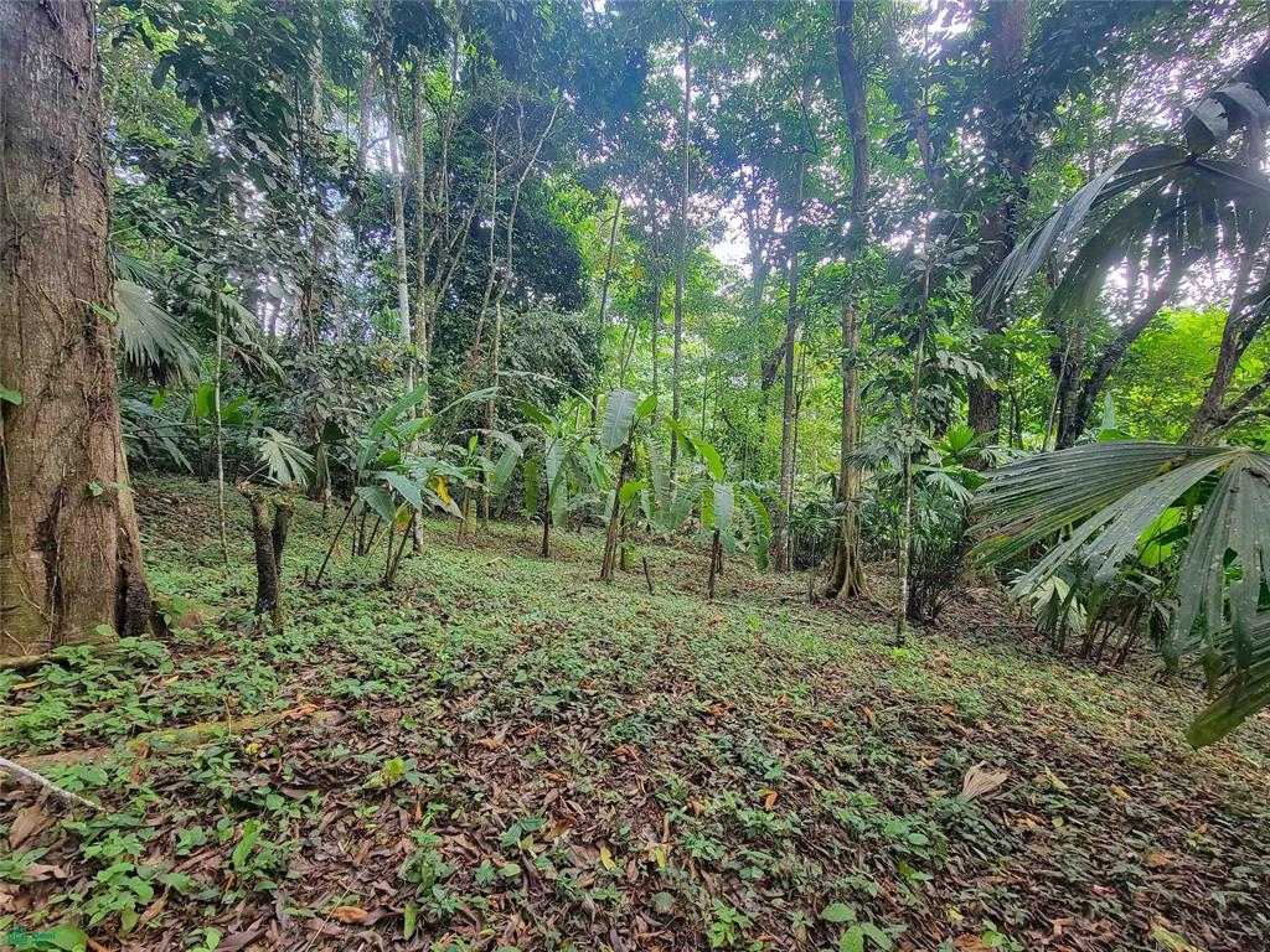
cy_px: 476
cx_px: 635
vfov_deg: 89.9
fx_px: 477
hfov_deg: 106.2
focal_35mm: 13
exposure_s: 1/60
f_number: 2.2
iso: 160
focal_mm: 2.2
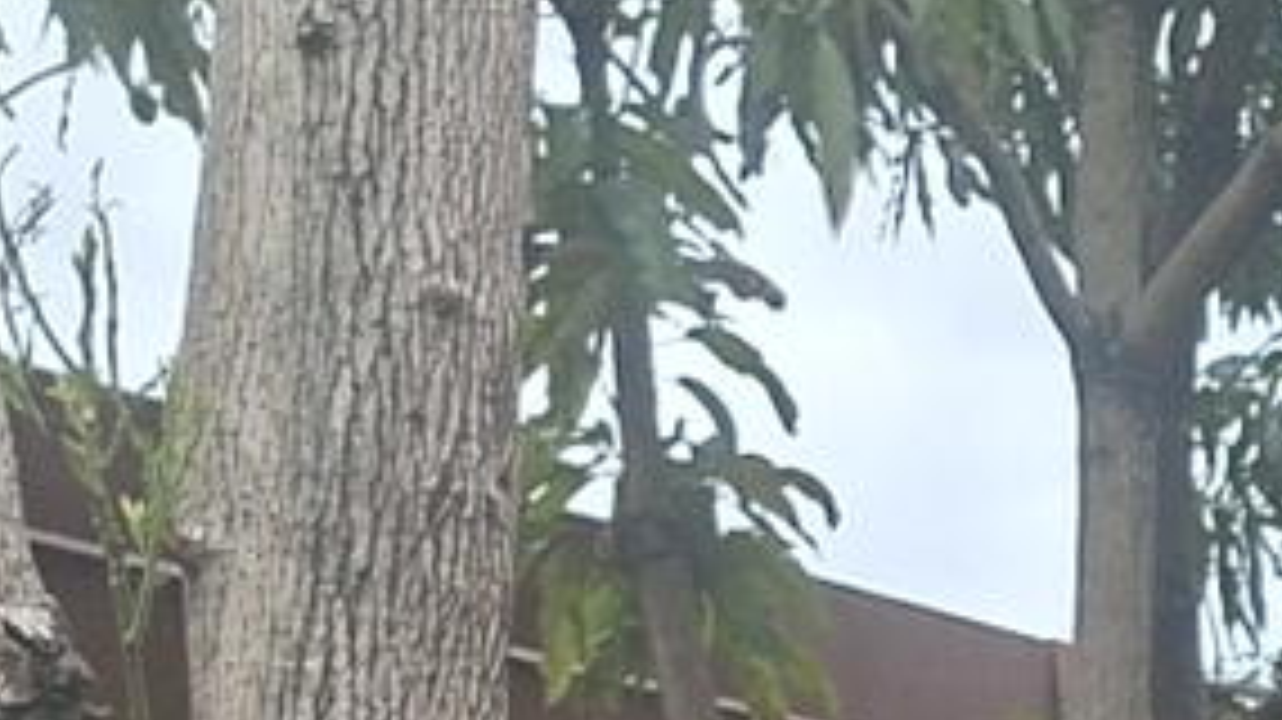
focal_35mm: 169
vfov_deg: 6.2
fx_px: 5742
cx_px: 2852
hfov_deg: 11.1
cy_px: 2606
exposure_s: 1/1618
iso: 50
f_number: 1.8
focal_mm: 5.54
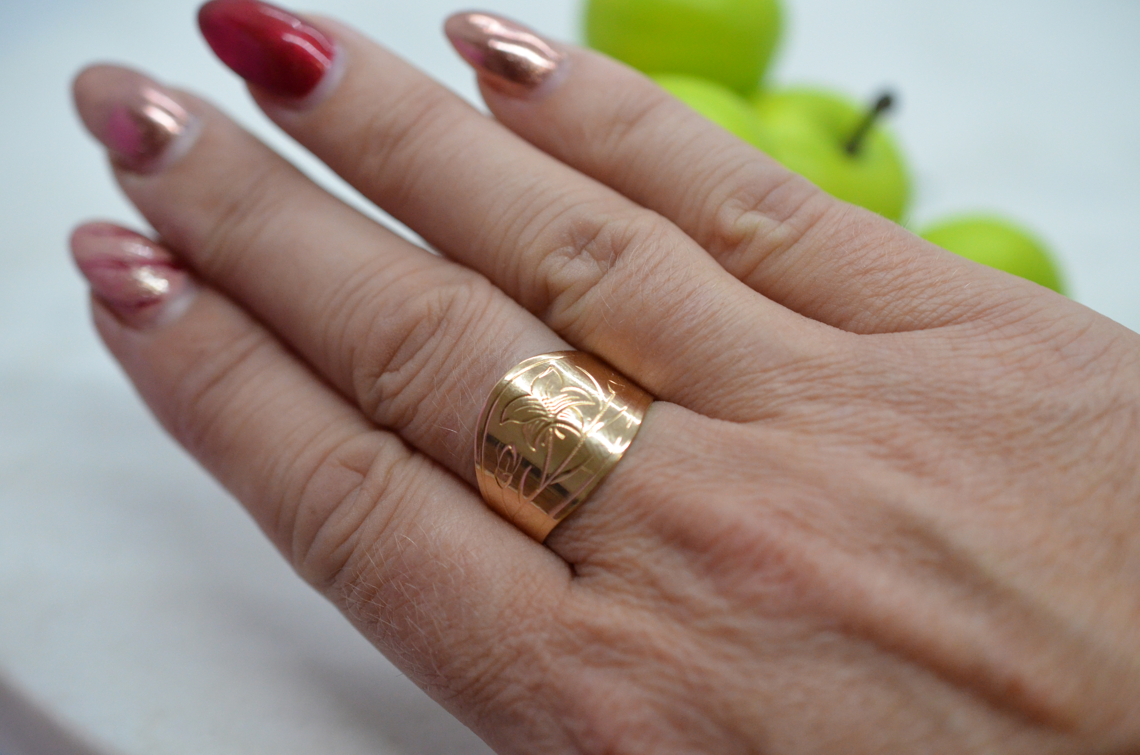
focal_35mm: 60
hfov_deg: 33.5
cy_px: 378
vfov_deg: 22.5
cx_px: 570
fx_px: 1896
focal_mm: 40
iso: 2500
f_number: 4
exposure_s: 1/2500
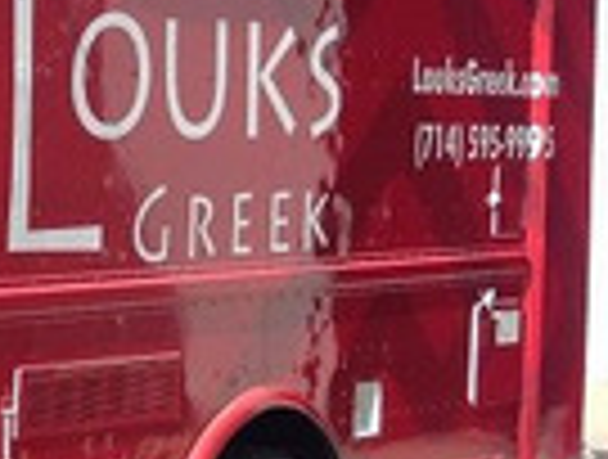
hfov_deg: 14.8
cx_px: -468
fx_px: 2060
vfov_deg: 12.7
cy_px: 270
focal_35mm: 117
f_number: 2.4
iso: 50
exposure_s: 1/1004
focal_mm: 4.12
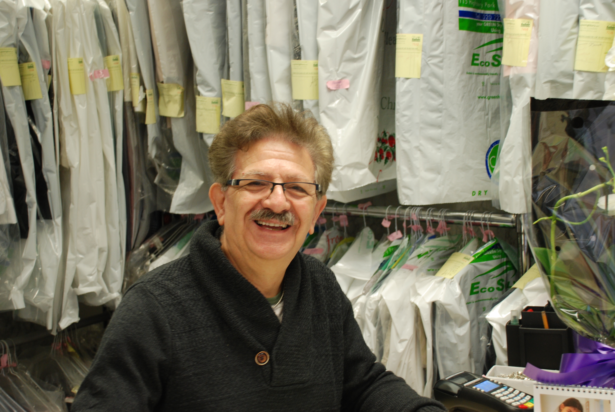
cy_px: 206
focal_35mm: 52
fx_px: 898
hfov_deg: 37.8
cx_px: 308
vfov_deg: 25.8
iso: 320
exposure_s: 1/30
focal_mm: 35
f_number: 4.5
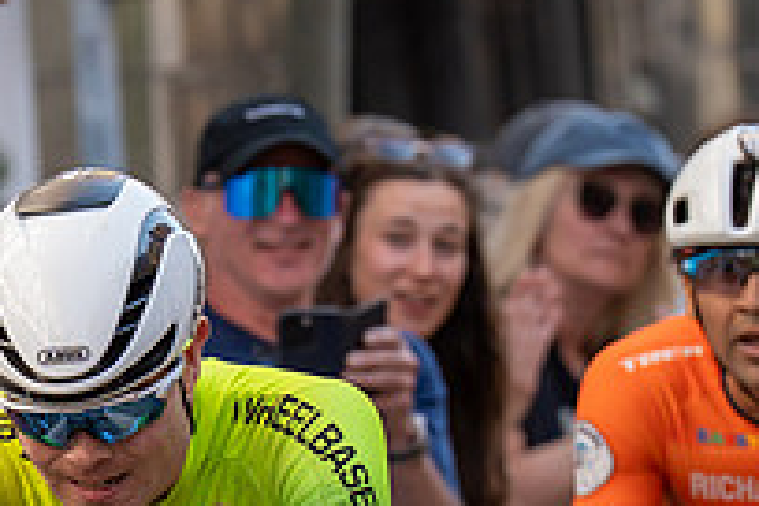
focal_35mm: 674
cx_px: 288
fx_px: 14209
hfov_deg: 3.1
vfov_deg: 2.0
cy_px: 646
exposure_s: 1/1000
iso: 640
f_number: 4
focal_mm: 160
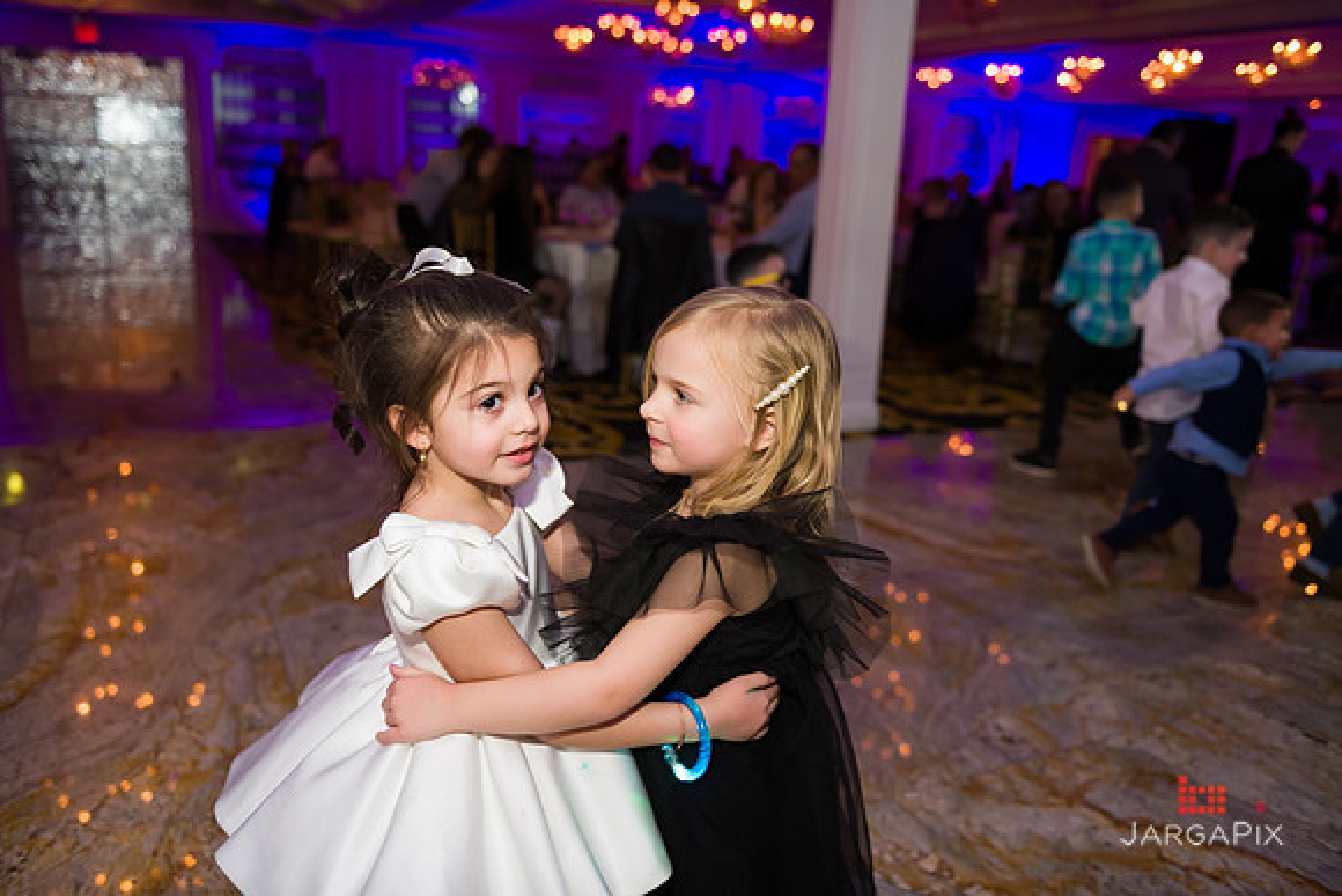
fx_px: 1081
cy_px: 448
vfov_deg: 45.0
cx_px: 671
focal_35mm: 29
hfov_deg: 63.6
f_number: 3.2
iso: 1000
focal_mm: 29
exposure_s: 1/125
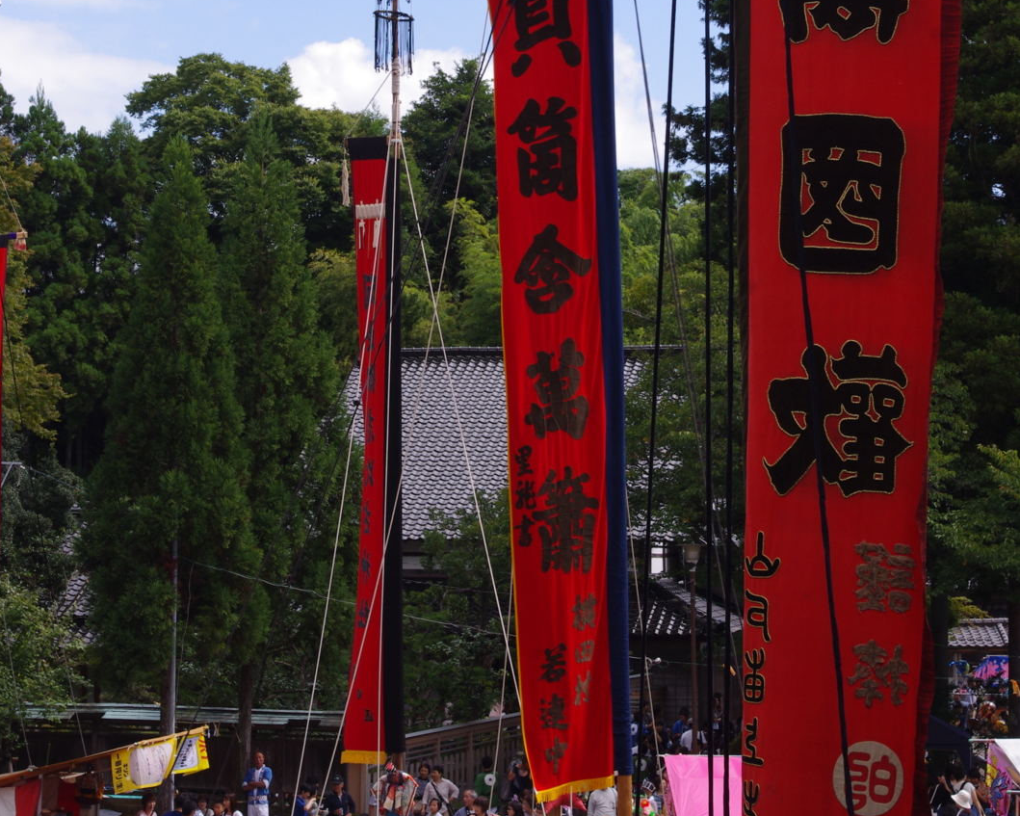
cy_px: 171
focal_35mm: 85
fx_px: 2566
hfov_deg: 22.5
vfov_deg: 17.9
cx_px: 509
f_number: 11
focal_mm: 40
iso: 200
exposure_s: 1/200
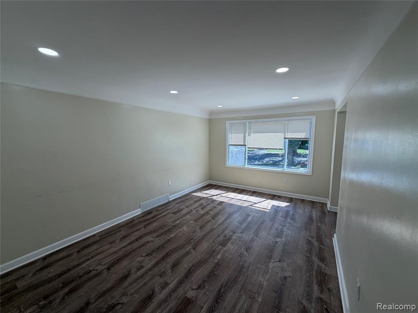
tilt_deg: -7.5
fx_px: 169
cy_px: 156
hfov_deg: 102.1
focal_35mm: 14
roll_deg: +0.4
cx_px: 209
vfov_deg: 85.7
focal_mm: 2.22
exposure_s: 1/175
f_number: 2.2
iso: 40
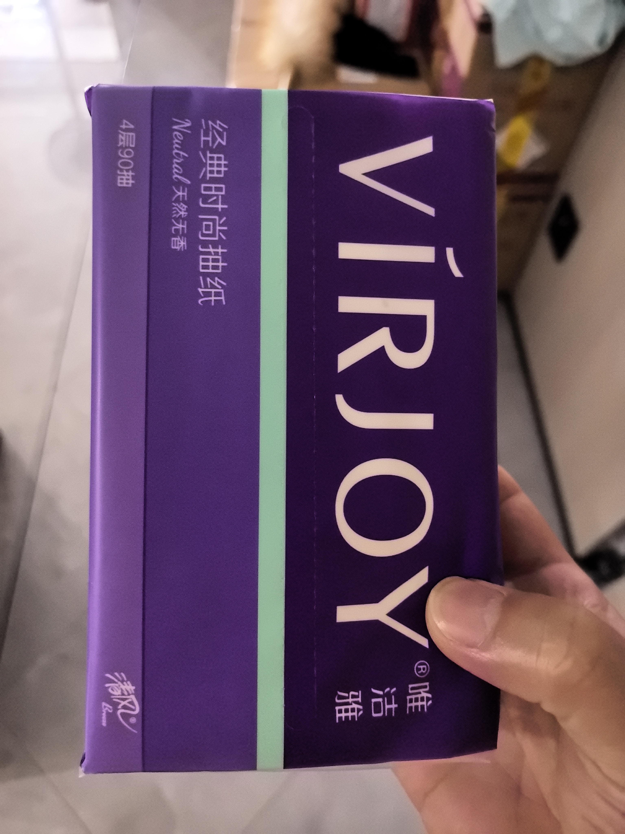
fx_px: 578
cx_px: 312
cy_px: 417
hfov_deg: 56.8
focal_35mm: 24
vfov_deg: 71.6
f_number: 2
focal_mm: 5.75
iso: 500
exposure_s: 1/39.9
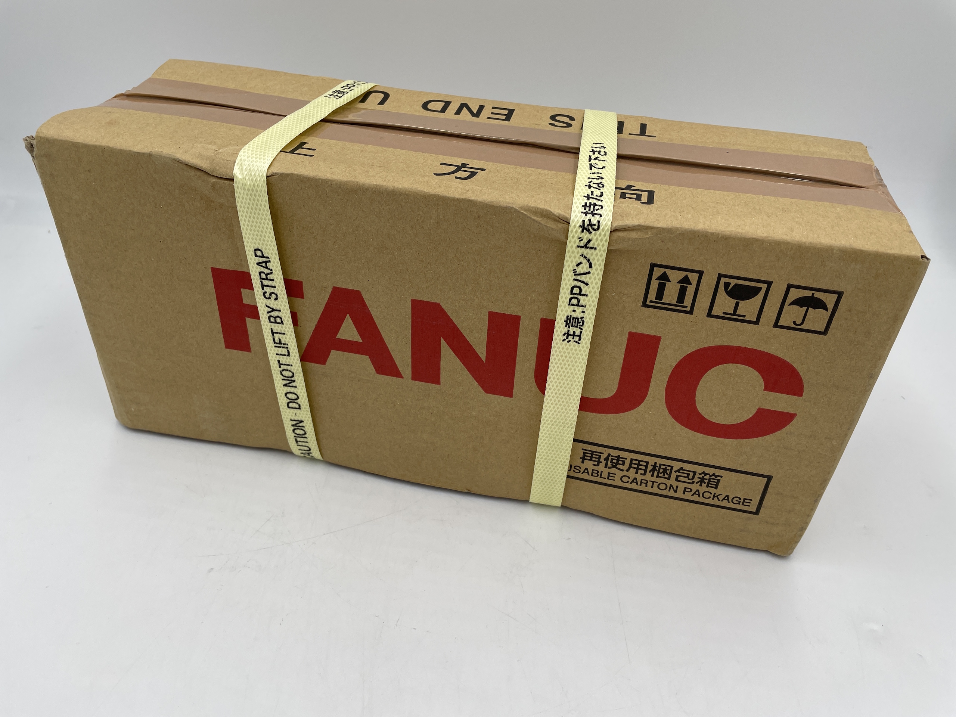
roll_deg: -3.3
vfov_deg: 53.1
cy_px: 358
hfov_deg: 67.3
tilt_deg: -36.1
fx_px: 718
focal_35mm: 26
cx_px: 478
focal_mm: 4.2
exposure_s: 1/511
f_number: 1.6
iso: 32
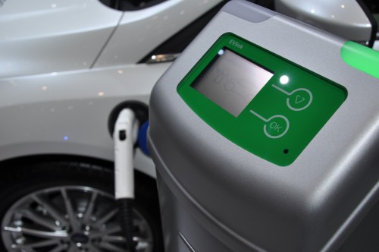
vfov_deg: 31.8
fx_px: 442
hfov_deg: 46.5
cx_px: 190
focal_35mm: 42
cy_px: 126
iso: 200
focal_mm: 28
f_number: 5.6
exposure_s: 1/30
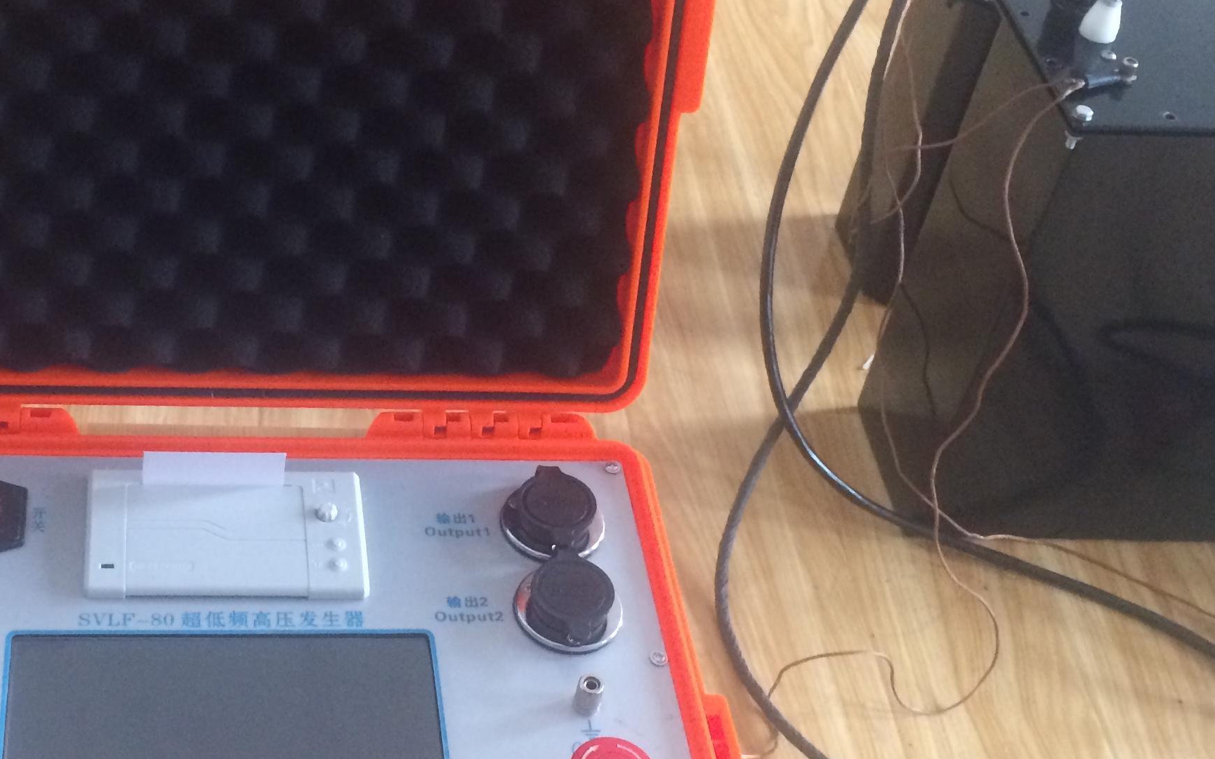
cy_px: 385
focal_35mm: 60
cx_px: 369
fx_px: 1987
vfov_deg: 21.6
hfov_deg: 33.6
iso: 320
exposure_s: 1/24
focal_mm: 4.12
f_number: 2.2
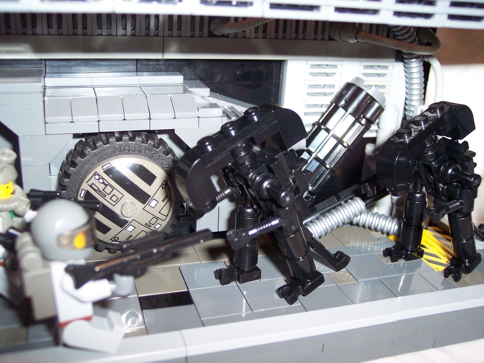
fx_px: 531
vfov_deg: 37.7
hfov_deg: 49.0
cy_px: 182
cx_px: 242
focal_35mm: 38
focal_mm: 8
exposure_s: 1/30
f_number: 2.8
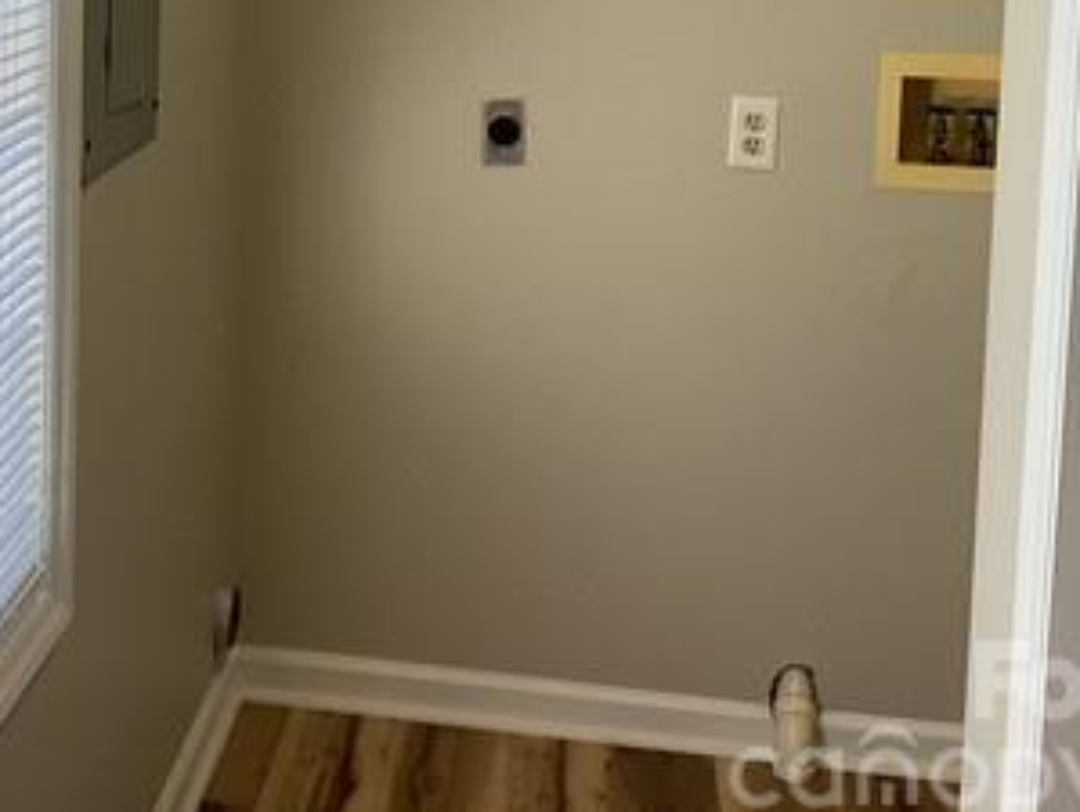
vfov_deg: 22.7
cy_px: -4
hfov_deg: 30.6
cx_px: 253
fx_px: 1937
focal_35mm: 62
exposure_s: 1/120
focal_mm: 3
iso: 64
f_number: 1.8
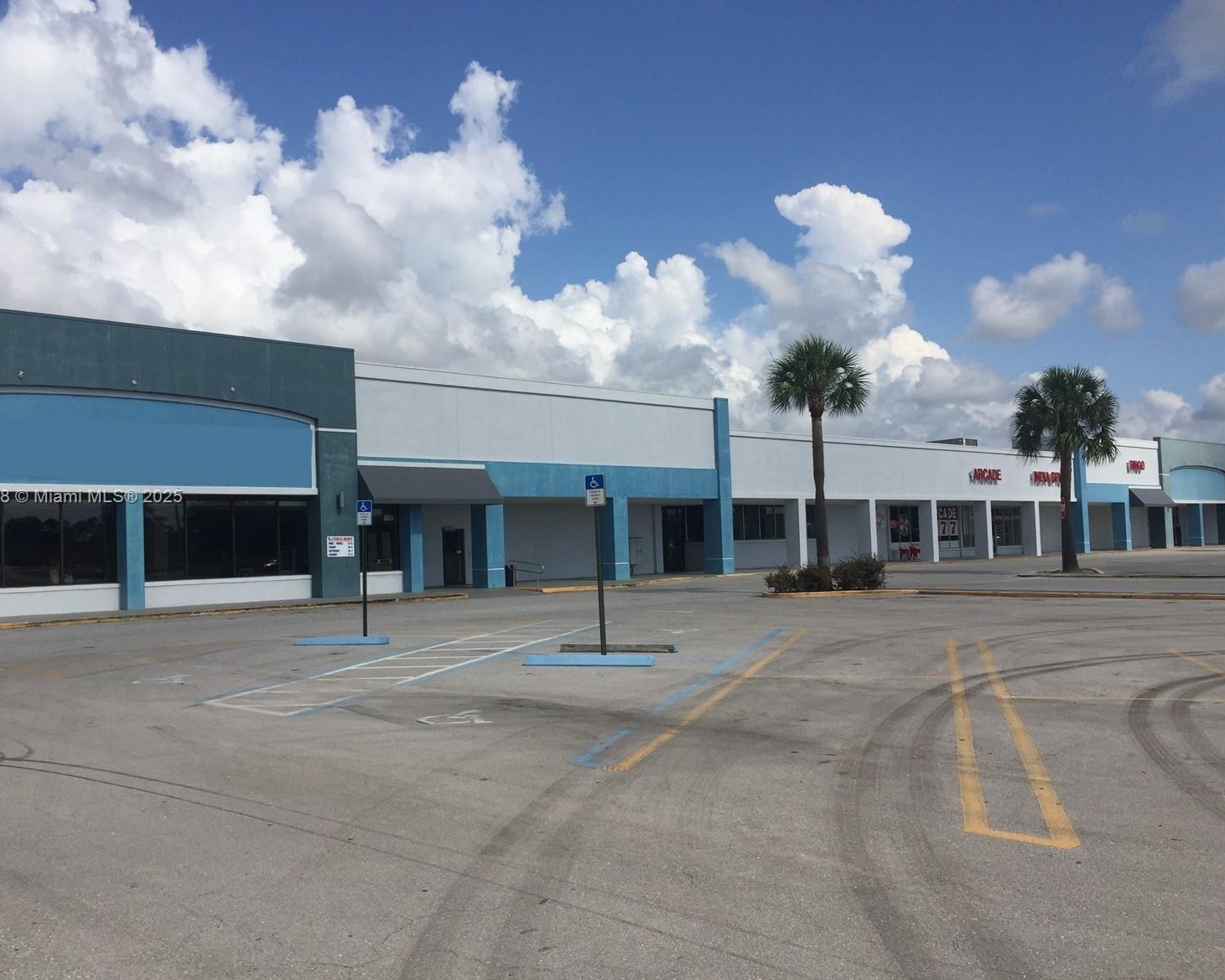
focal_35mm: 31
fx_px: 1124
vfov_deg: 47.1
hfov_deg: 57.2
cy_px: 498
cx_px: 585
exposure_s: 1/4950
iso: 32
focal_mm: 4.15
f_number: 2.2
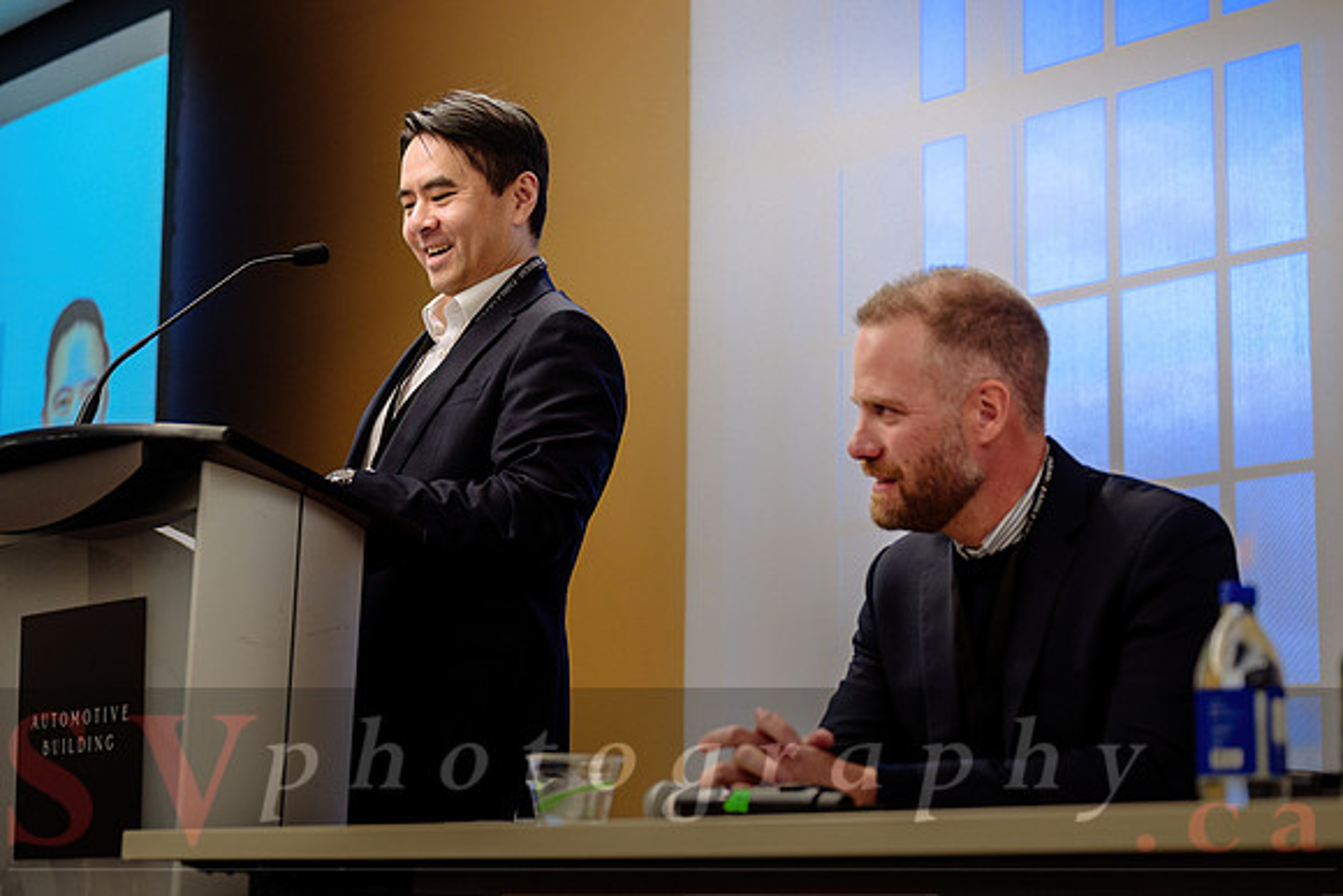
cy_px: 451
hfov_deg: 28.7
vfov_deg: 19.4
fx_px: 2621
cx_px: 759
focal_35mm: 70
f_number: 2.8
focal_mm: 61
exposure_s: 1/160
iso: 1000
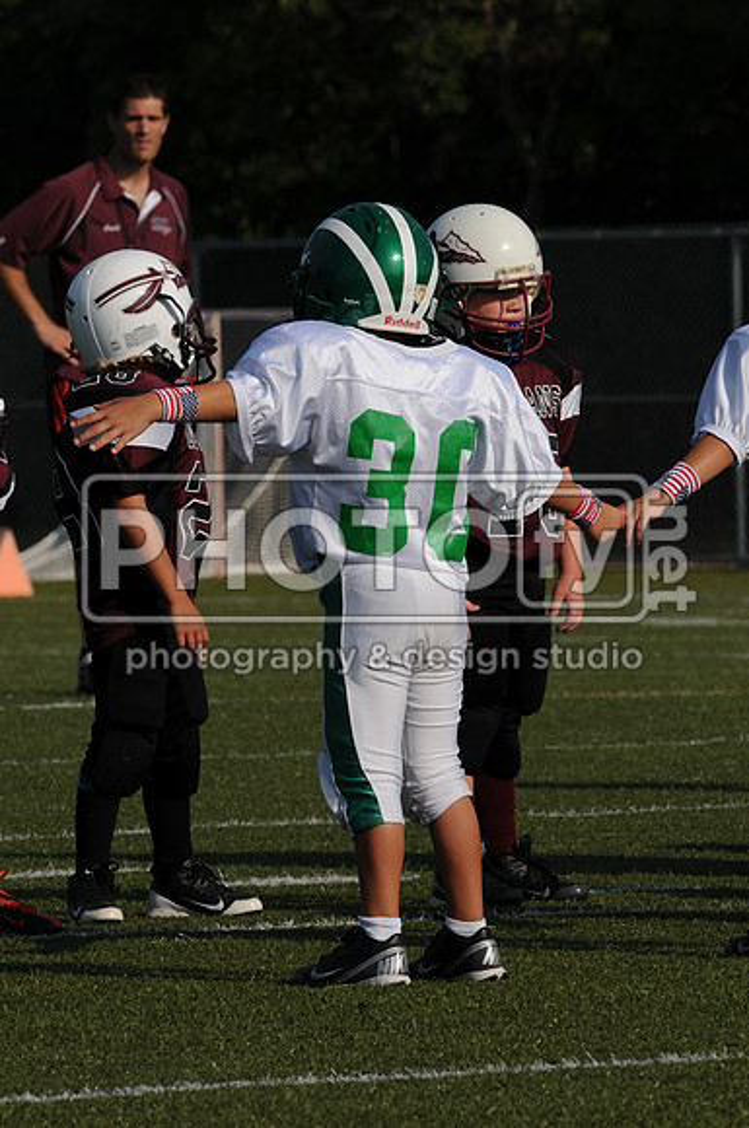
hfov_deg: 3.0
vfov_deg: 4.6
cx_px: 374
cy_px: 564
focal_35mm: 450
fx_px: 14085
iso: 200
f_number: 14
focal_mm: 300
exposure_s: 1/500
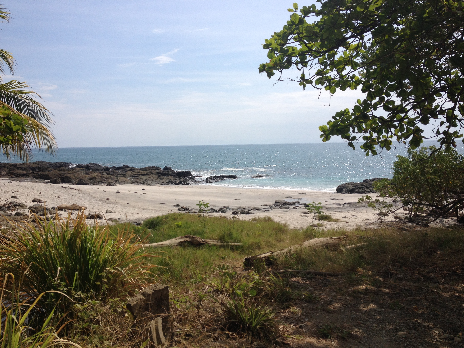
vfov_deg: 40.7
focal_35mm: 35
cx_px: 232
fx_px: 469
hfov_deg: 52.6
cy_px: 174
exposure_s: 1/2907
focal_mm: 4.28
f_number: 2.4
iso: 50
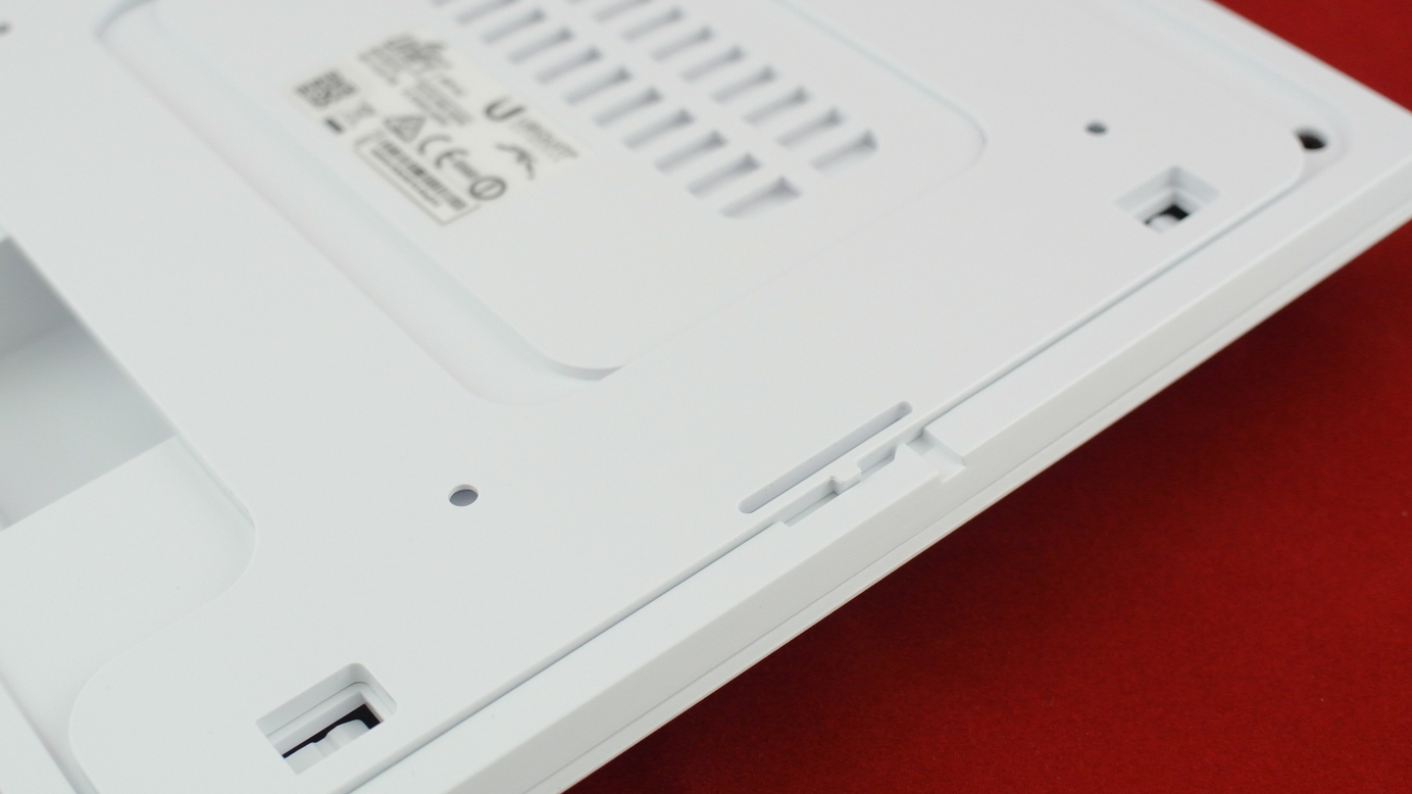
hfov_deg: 39.9
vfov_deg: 23.0
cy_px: 402
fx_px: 1947
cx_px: 707
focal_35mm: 52
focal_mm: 18.5
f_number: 4
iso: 800
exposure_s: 1/25
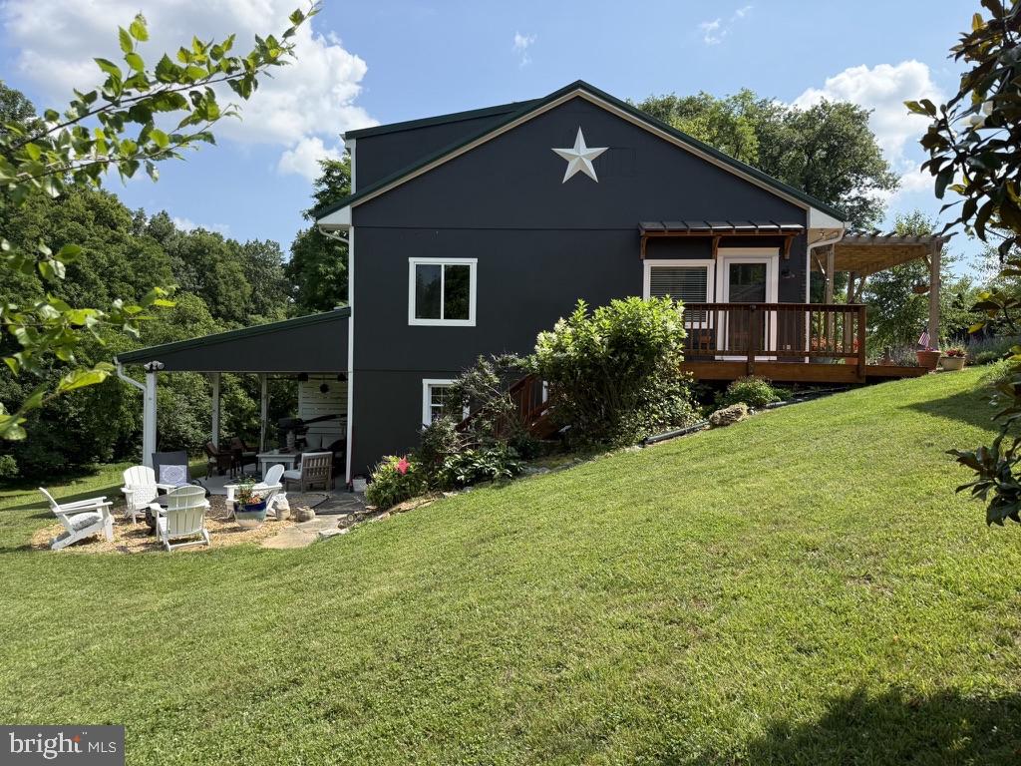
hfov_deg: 71.6
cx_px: 510
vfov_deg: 56.8
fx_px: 708
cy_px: 383
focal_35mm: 24
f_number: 1.78
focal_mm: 6.76
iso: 100
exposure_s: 1/3584
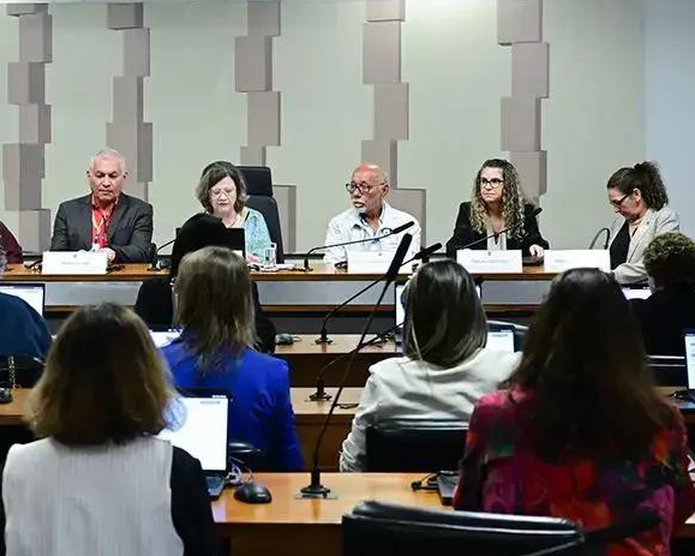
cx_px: 198
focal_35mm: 89
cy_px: 300
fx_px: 1830
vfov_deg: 17.3
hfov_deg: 21.4
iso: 4000
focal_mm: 43
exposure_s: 1/200
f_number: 5
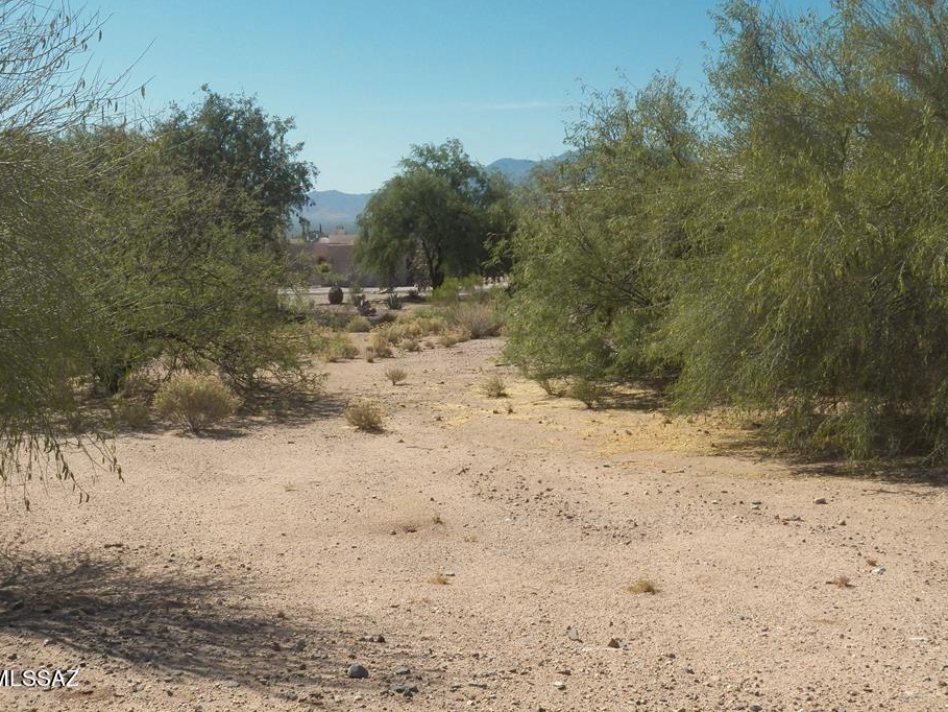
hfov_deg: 42.9
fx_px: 1205
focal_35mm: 44
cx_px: 434
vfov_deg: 32.9
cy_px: 323
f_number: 4.5
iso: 125
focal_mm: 7.1
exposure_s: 1/1250
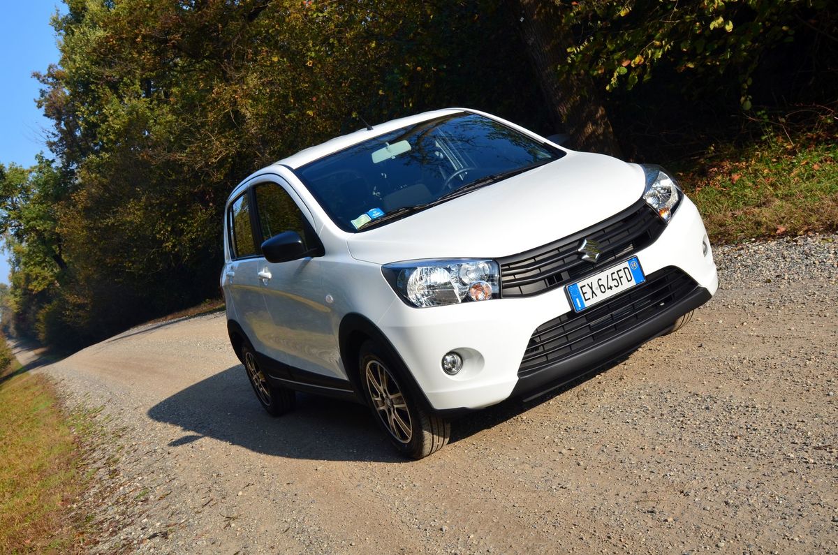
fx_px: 871
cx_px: 419
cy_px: 278
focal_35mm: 38
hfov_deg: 51.4
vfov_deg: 35.3
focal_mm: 25
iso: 200
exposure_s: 1/125
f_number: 11
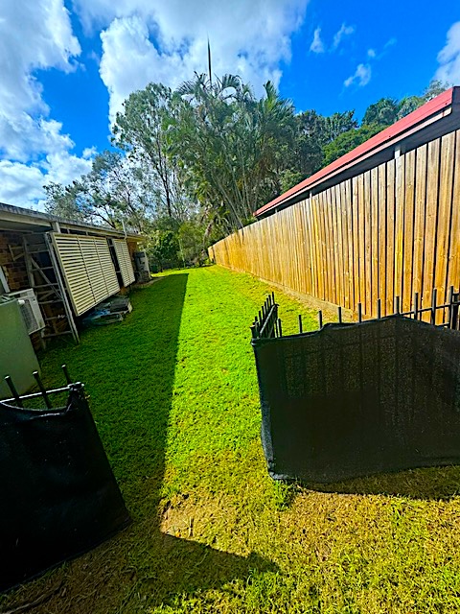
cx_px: 230
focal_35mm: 14
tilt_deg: -7.2
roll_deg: +7.3
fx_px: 248
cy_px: 307
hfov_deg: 85.7
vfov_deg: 102.1
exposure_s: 1/1078
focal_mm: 2.22
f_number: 2.2
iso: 40
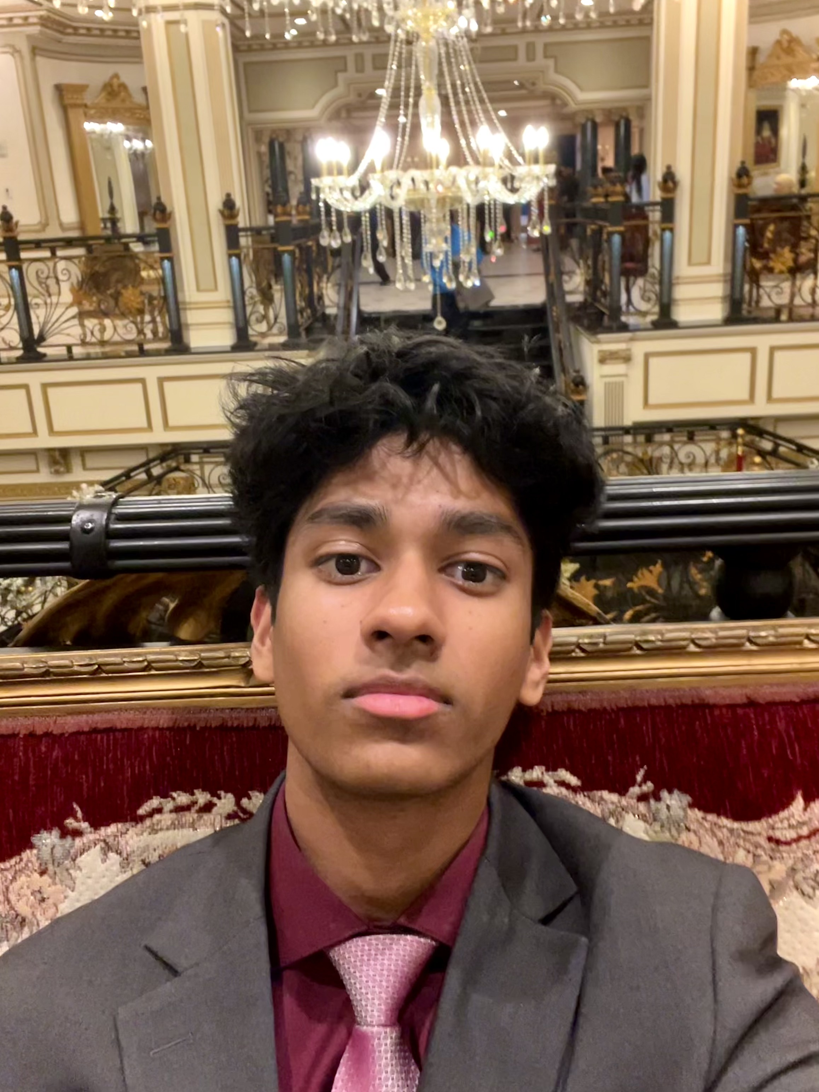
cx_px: 410
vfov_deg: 60.0
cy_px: 546
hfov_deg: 46.8
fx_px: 946
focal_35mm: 30
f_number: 2.2
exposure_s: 1/30
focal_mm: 2.71
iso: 640
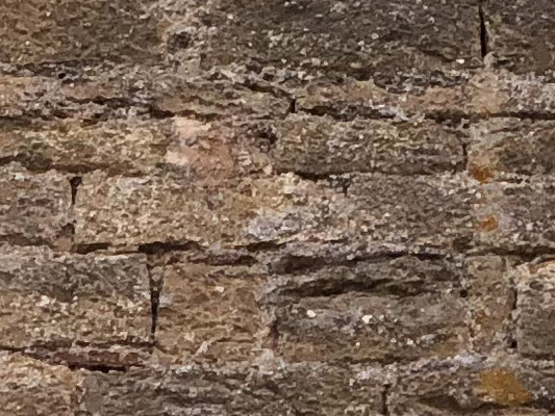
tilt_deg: +51.5
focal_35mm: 390
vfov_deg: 3.8
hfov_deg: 5.1
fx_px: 6254
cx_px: 59
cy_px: -432
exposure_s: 1/366
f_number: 2.4
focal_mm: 6
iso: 16
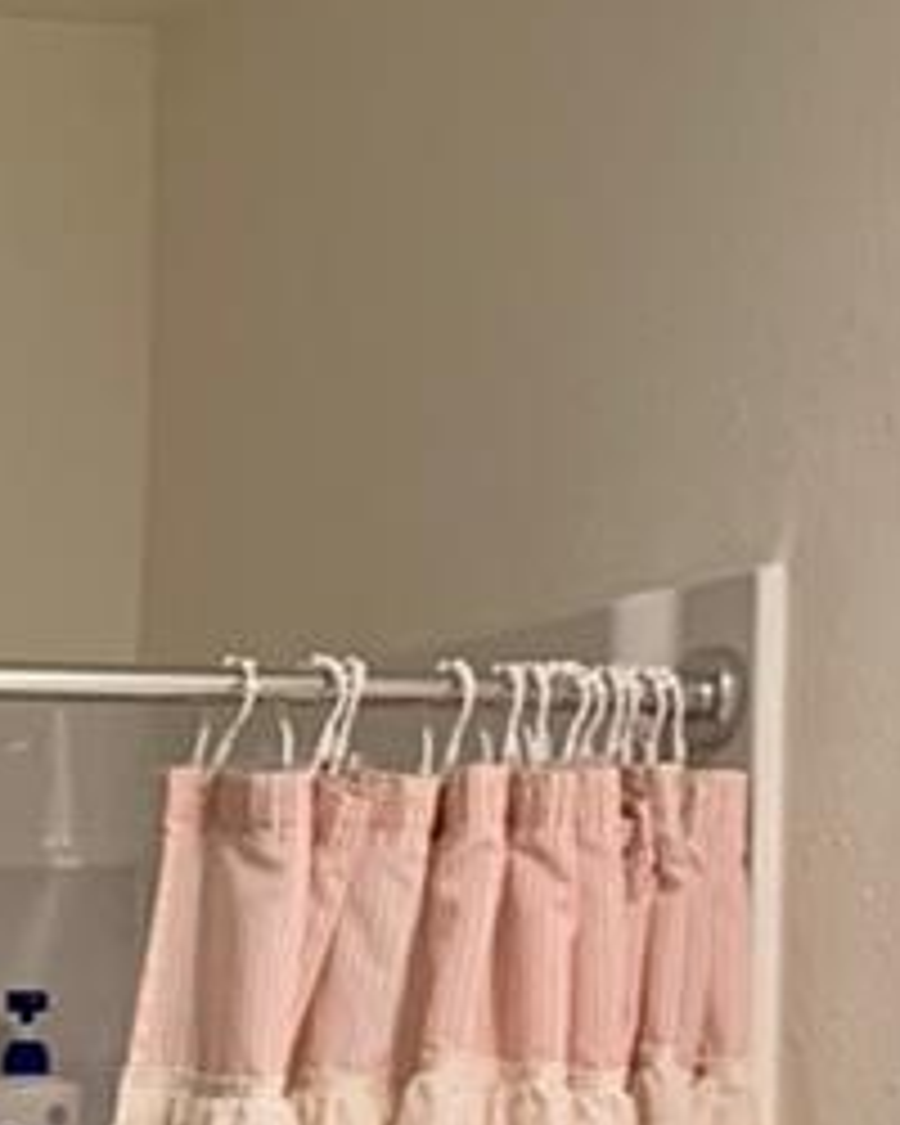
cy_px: 1638
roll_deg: +0.3
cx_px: -648
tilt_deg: -0.8
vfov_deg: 14.8
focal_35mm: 122
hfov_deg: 11.8
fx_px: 4062
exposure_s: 1/60
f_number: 1.8
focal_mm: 4.25
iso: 100
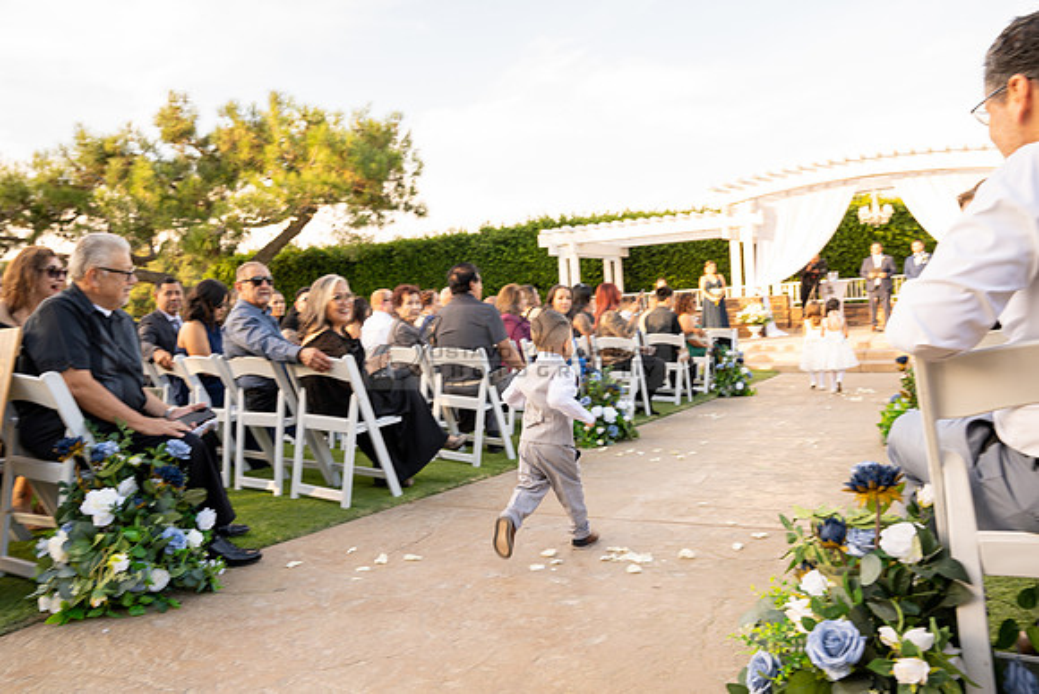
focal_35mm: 28
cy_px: 347
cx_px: 520
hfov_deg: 66.0
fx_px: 800
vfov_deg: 46.9
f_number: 5
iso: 200
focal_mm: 27.7
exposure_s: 1/100
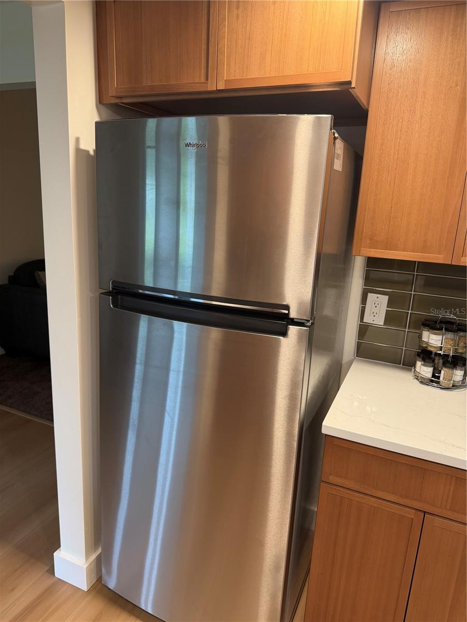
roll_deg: -2.9
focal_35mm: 24
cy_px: 311
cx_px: 234
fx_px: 432
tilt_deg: -14.1
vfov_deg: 71.6
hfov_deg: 56.8
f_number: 1.78
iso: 125
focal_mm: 6.76
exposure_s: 1/60
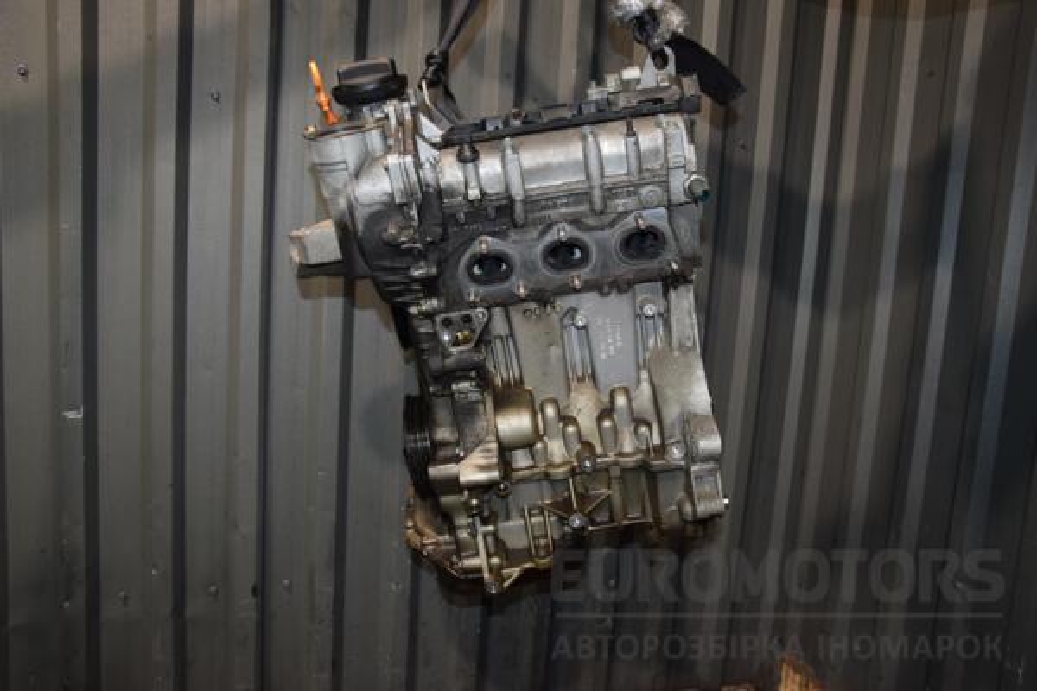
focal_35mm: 32
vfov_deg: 41.7
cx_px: 518
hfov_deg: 59.5
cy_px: 346
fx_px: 907
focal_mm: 21
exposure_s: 1/60
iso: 800
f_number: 5
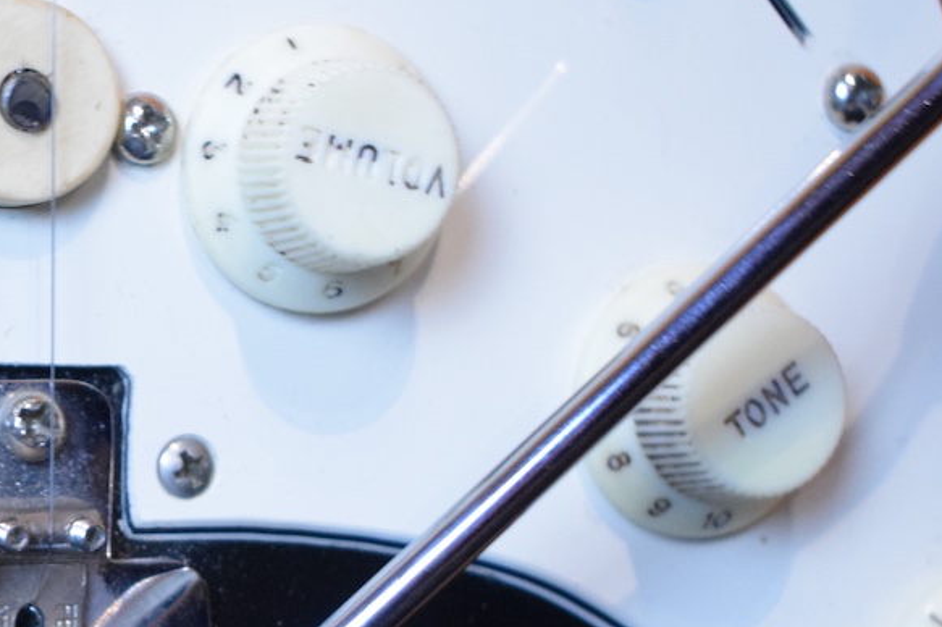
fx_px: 3635
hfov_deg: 14.4
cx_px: -92
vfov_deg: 9.8
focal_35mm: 139
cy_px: 609
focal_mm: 36
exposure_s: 1/60
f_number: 4.8
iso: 2500
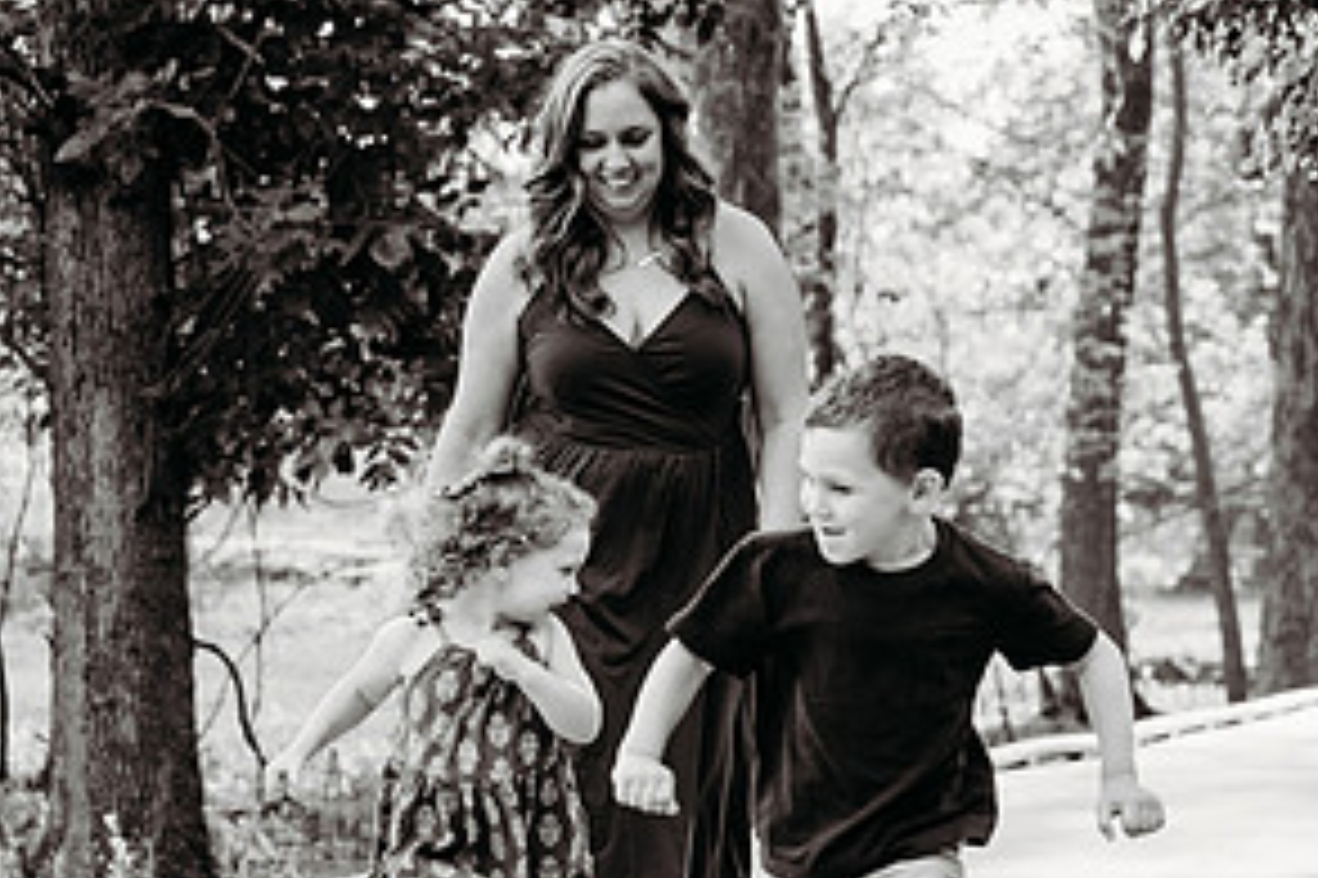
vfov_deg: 11.5
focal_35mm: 119
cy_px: 614
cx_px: 779
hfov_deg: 17.2
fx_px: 4354
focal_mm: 54
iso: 400
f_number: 2.8
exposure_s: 1/640
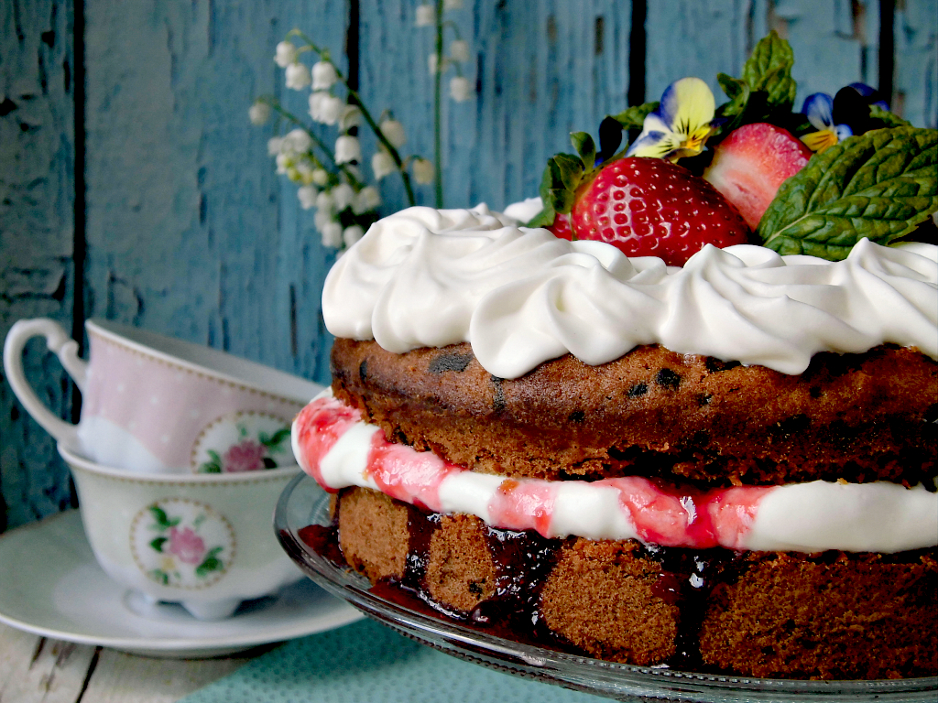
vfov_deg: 30.9
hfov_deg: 40.4
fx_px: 1274
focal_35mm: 47
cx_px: 469
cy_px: 352
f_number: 3.4
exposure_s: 1/100
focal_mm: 8.3
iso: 100
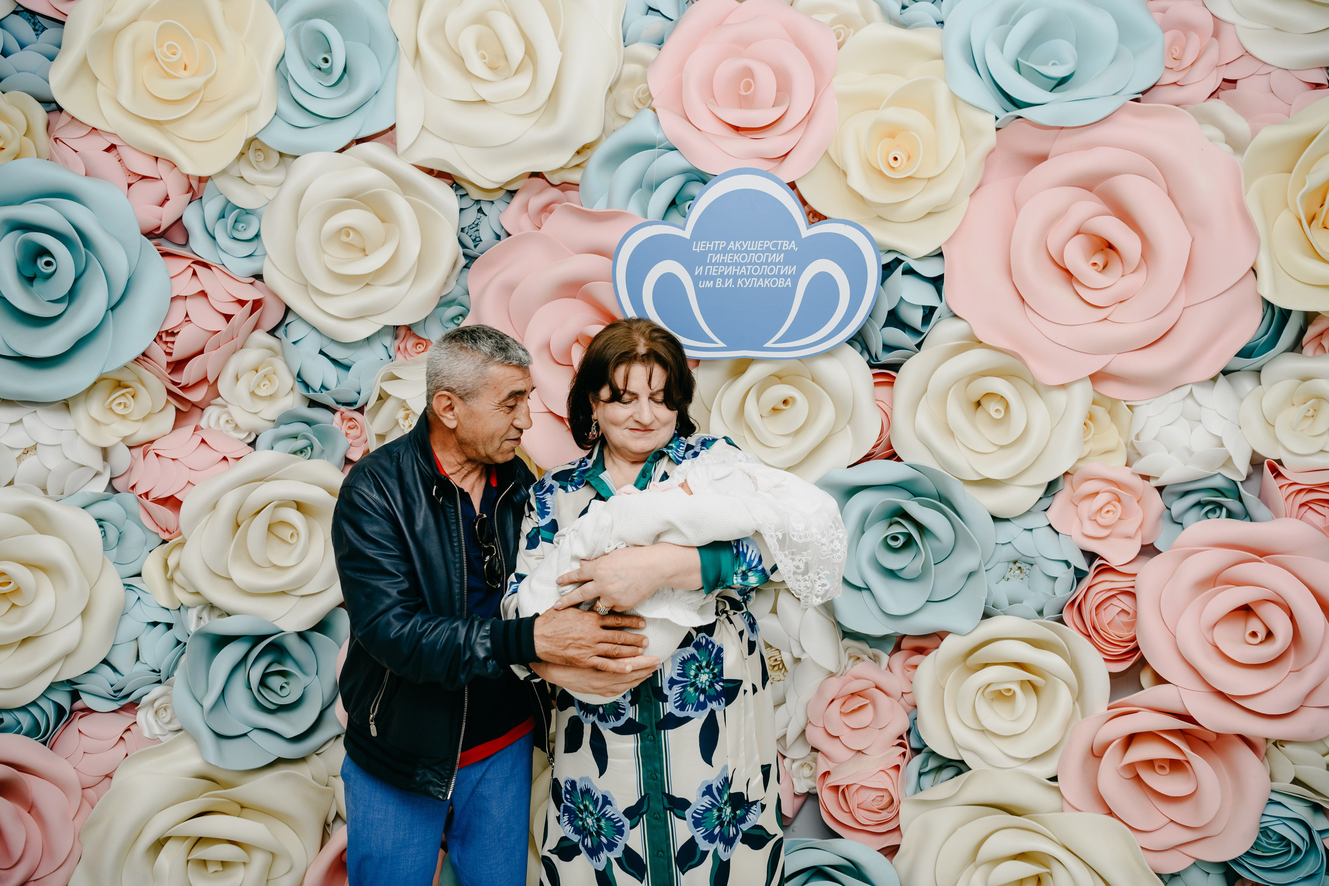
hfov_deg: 69.4
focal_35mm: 26
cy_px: 443
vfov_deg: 49.6
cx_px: 664
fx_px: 960
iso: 100
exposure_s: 1/160
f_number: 4.5
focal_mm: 26
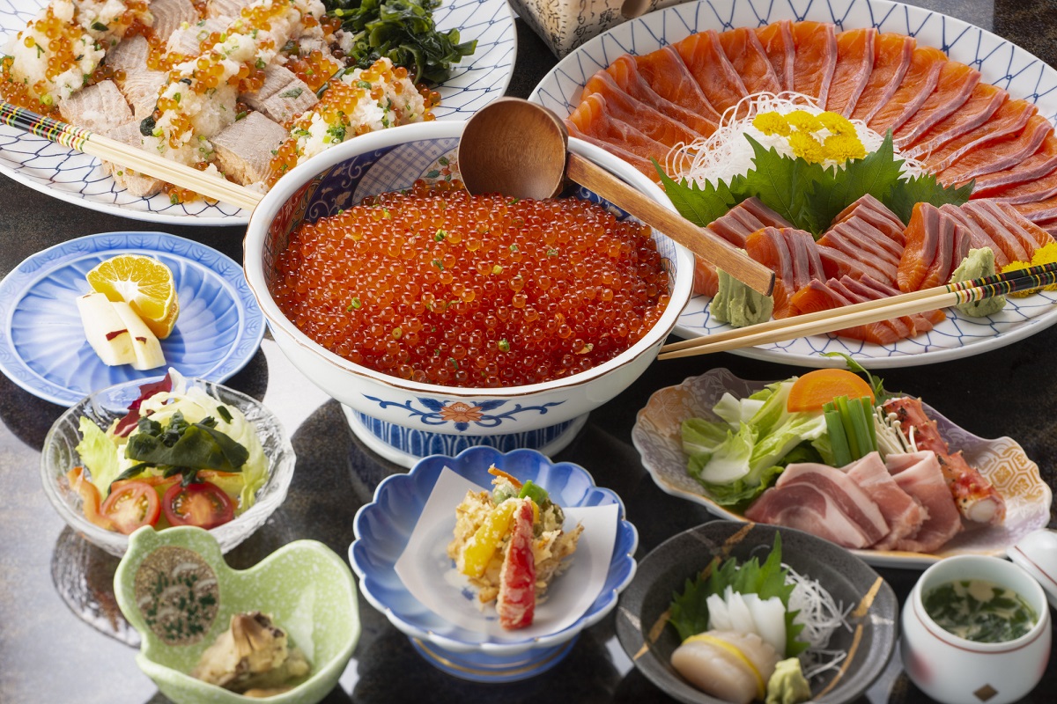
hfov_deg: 23.9
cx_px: 528
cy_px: 352
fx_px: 2495
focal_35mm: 85
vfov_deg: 16.1
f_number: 11
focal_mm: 85
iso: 100
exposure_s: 1/125
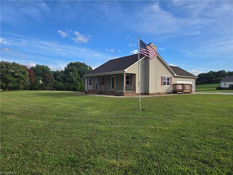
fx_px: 155
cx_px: 116
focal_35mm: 23
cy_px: 88
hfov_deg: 73.9
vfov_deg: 58.9
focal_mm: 5.4
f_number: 1.8
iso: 25
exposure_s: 1/1102
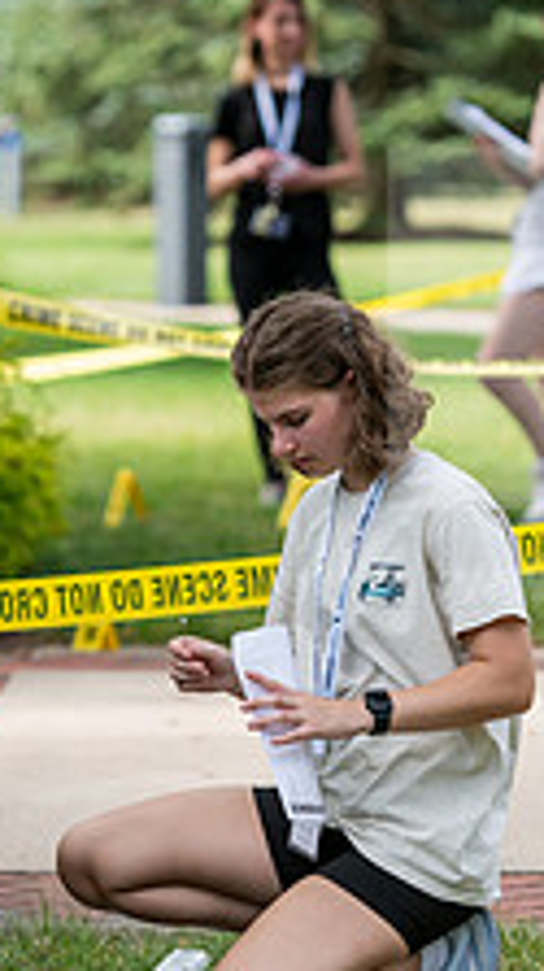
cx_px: 257
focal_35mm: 327
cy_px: 673
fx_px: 8408
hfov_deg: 3.7
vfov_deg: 6.6
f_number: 3.2
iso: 160
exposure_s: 1/640
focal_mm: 120
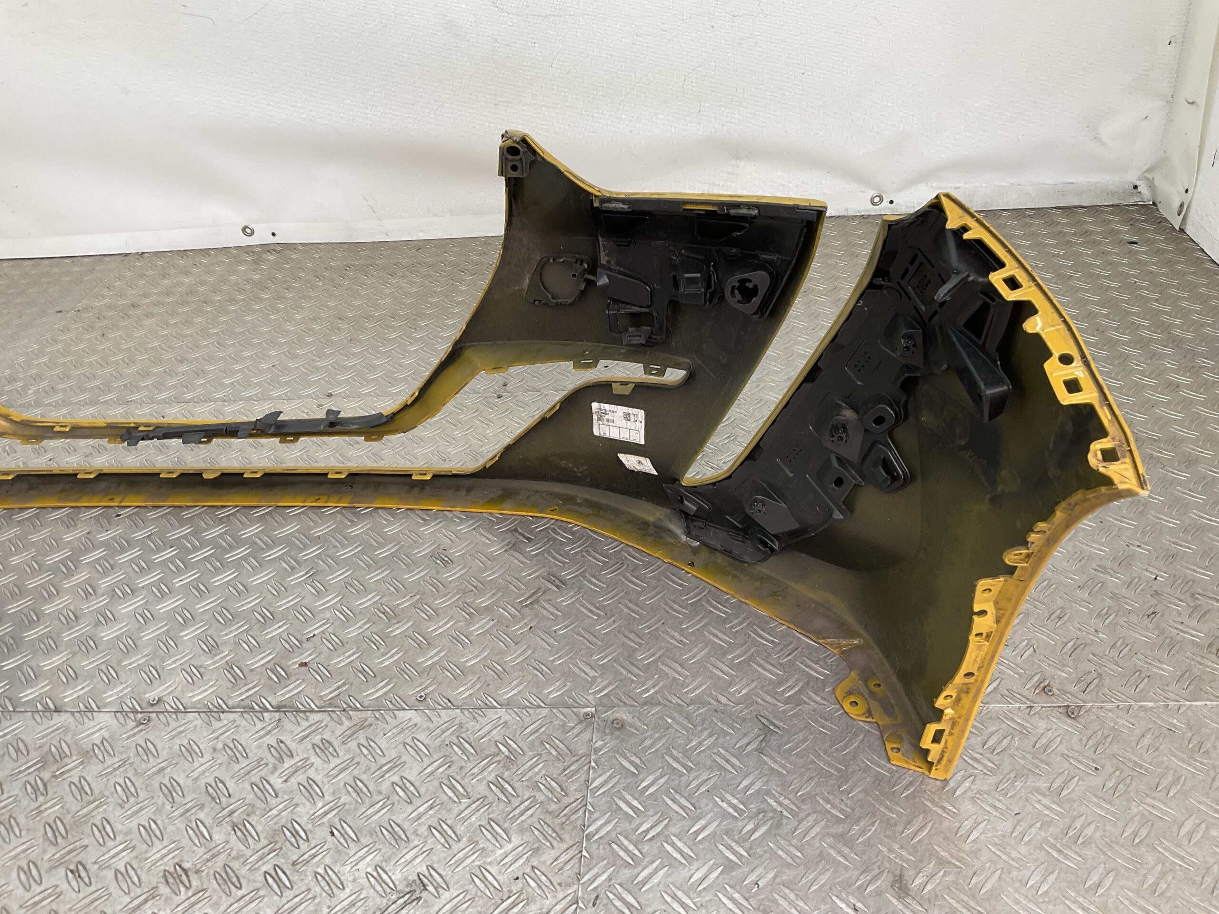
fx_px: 1021
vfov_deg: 48.2
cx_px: 610
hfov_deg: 61.7
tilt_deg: -35.7
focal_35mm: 29
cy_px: 457
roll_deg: +4.5
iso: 20
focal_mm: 3
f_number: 1.8
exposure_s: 1/120
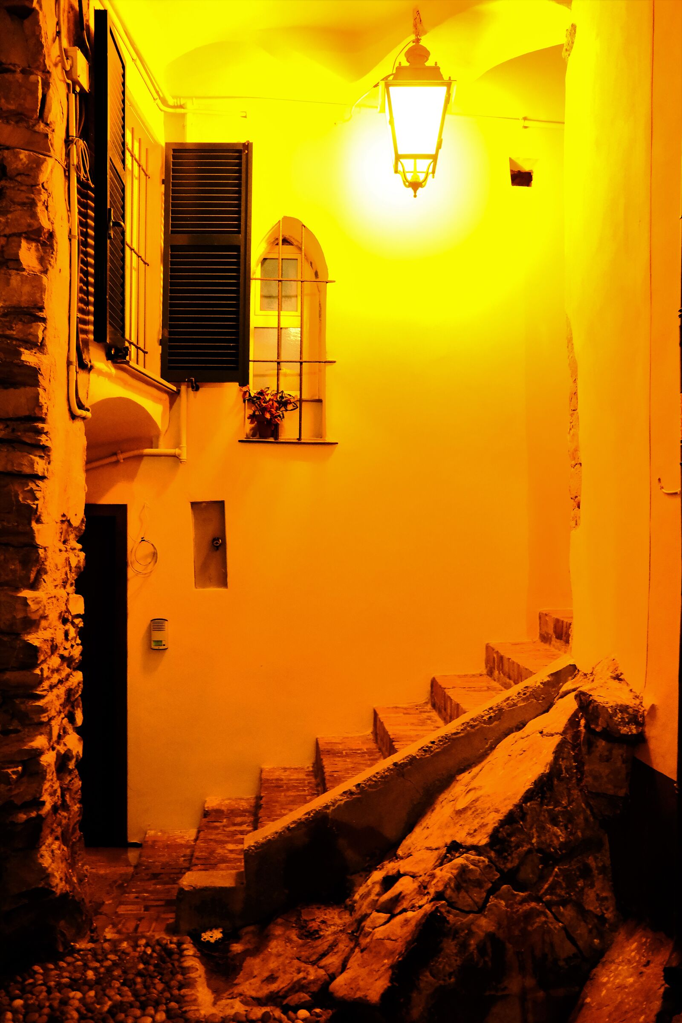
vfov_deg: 54.4
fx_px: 995
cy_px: 512
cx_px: 341
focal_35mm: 35
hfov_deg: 37.9
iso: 6400
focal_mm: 23
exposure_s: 1/56
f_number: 2.8
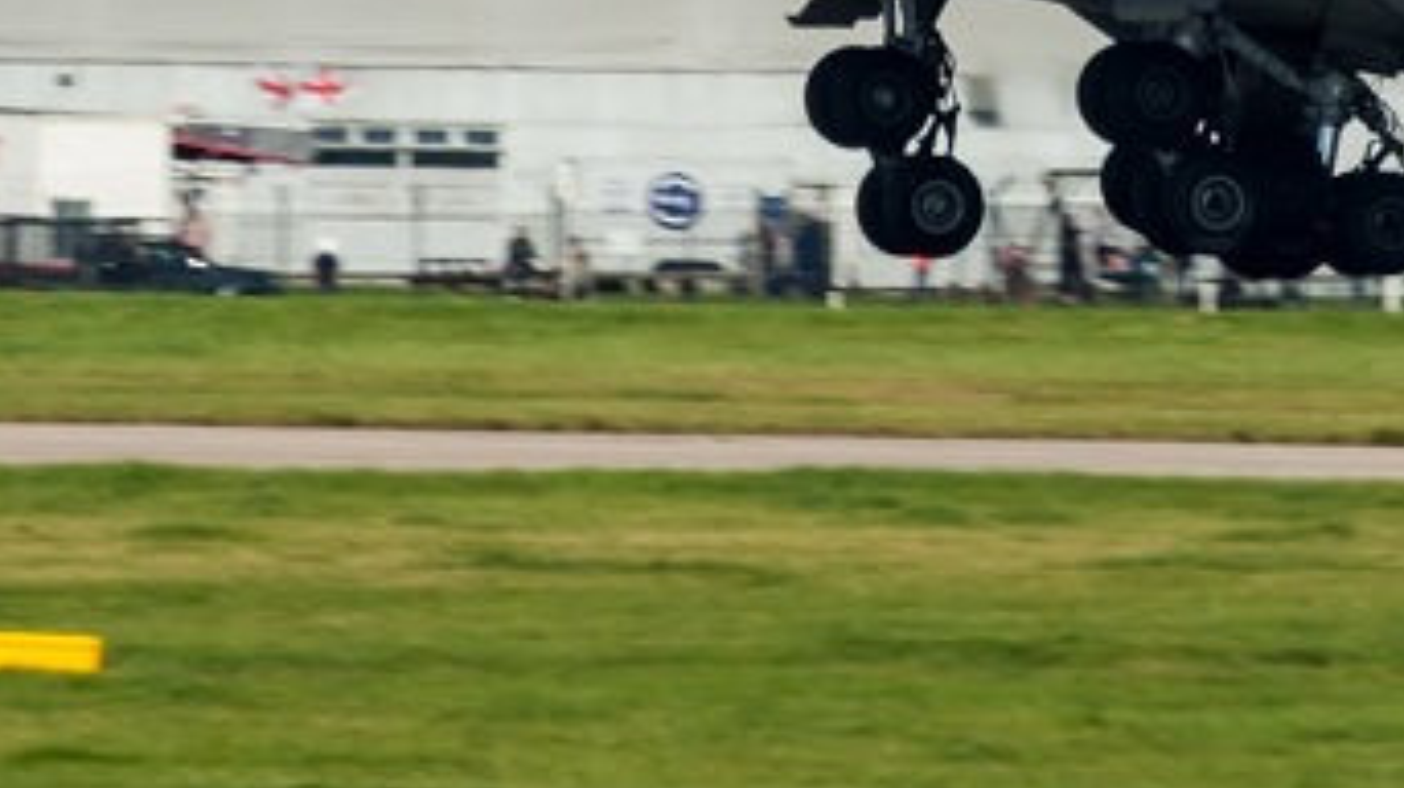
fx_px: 43797
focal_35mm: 1177
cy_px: -445
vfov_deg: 1.0
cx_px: 1568
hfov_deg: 1.8
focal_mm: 160
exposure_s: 1/400
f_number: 10
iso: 100
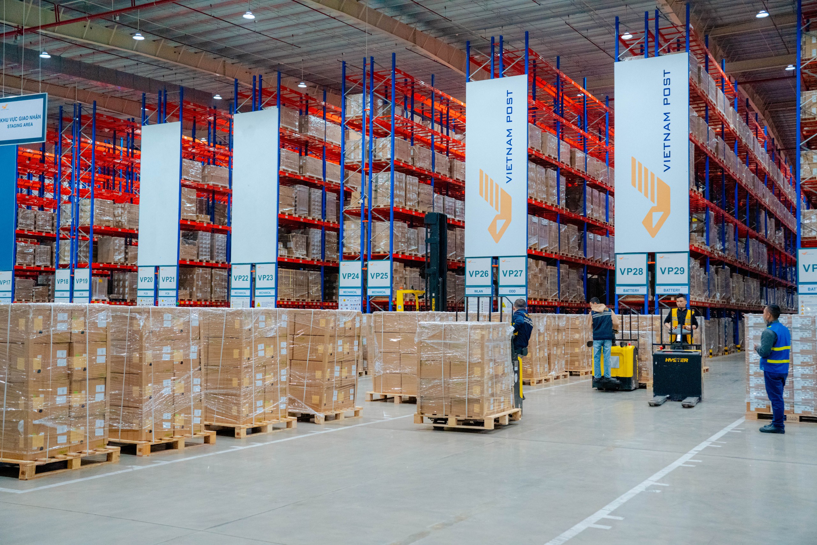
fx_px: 844
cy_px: 272
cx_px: 408
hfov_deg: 51.6
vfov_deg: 35.8
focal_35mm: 37
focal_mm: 24.8
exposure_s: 1/160
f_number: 2.8
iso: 3200
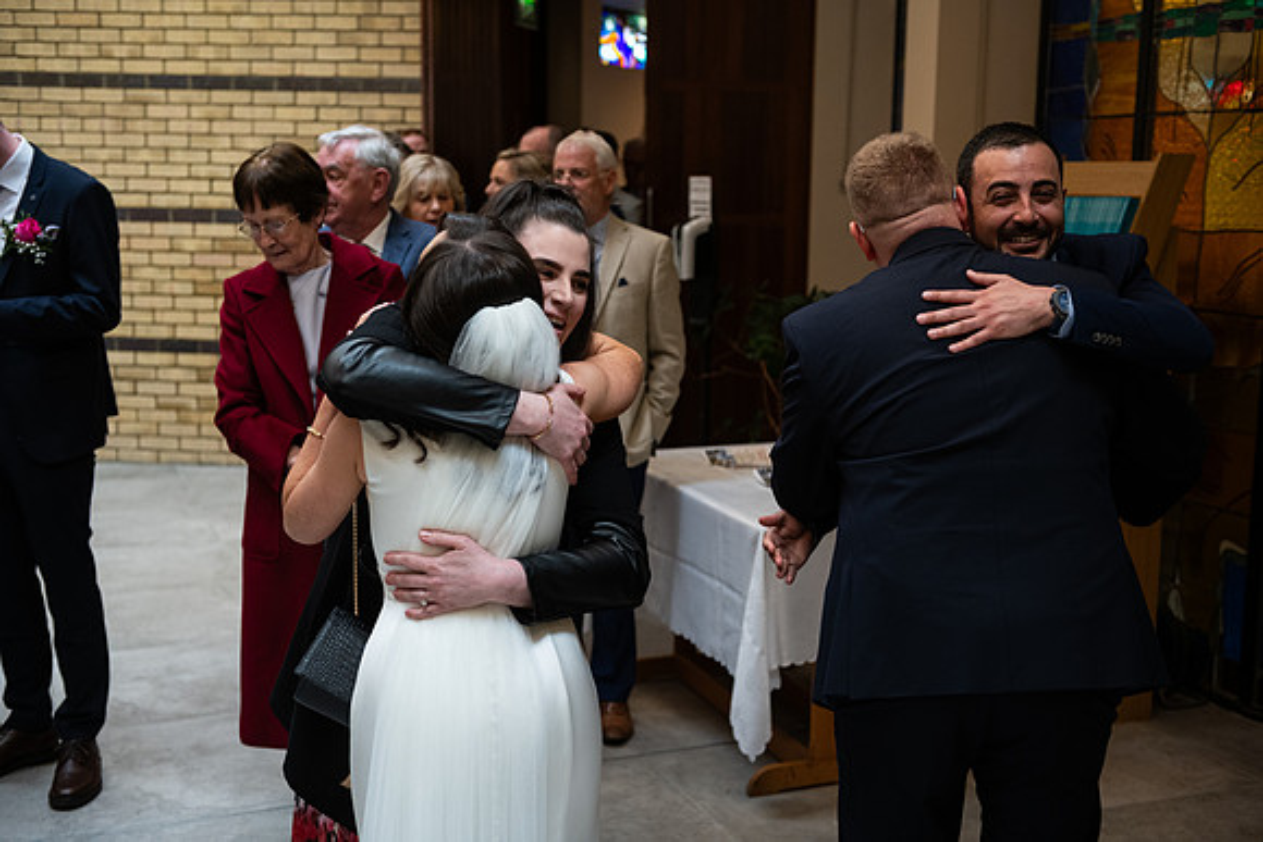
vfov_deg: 29.9
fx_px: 1579
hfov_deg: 43.6
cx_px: 632
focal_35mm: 45
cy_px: 421
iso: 800
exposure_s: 1/160
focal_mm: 45
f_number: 3.5
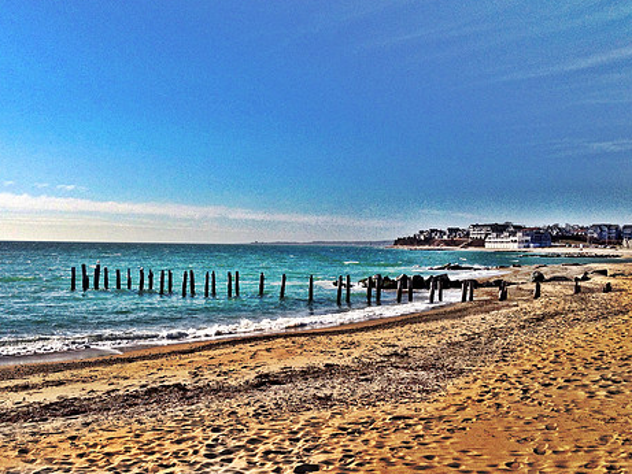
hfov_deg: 42.8
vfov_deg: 32.8
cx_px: 256
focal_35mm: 44
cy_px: 277
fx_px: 804
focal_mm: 4.28
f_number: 2.4
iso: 64
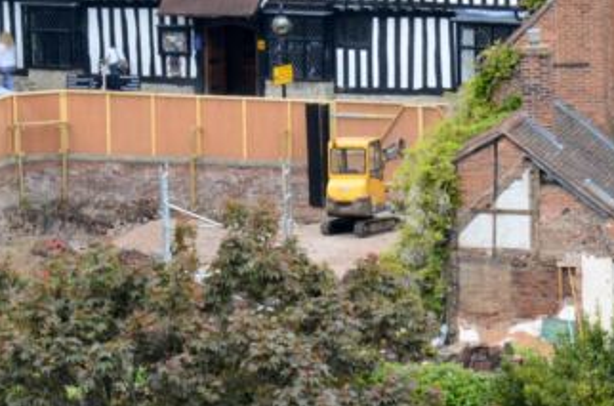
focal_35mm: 597
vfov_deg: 2.3
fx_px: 10157
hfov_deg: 3.5
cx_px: 257
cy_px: 155
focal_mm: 200
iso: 200
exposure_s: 1/8
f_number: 22
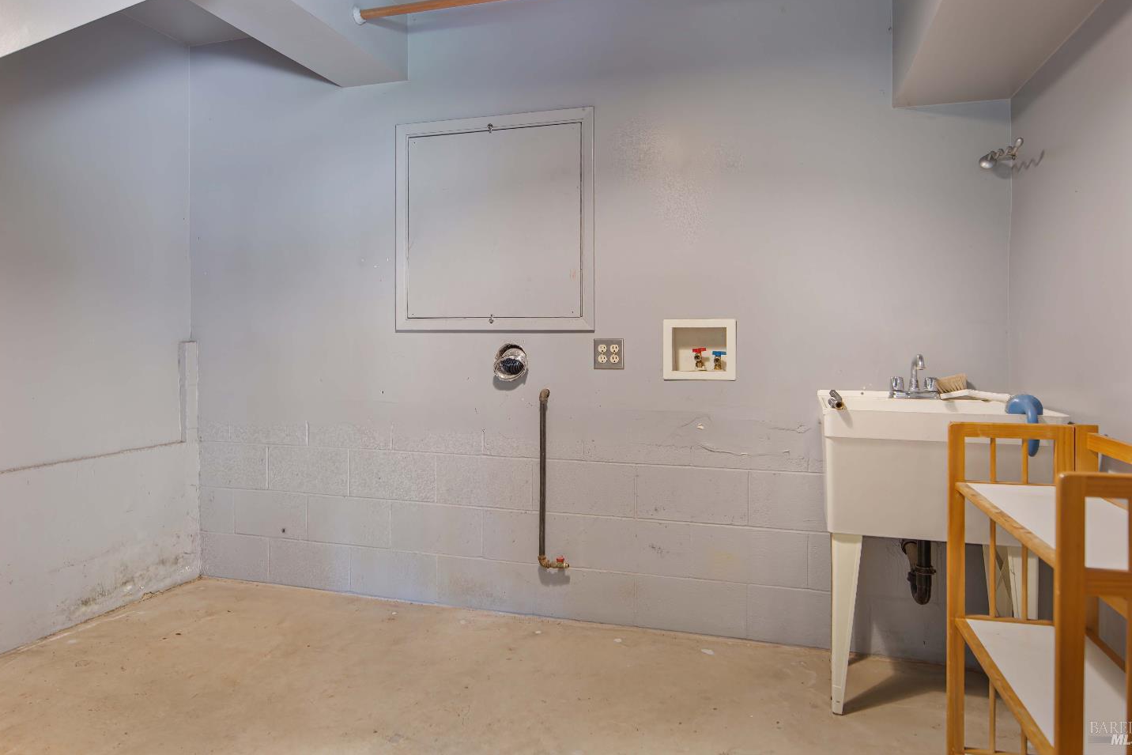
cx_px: 561
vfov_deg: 57.2
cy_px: 361
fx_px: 692
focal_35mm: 22
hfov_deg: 78.6
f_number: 2.8
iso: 100
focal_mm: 14
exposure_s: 1/5
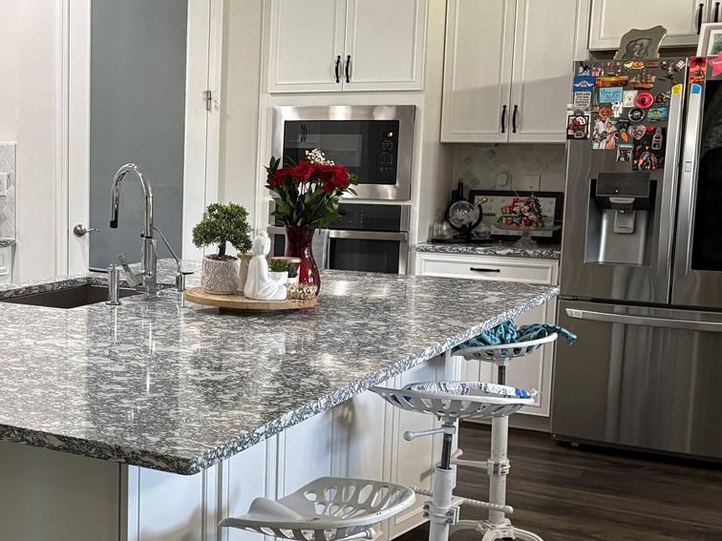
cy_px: 299
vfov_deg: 26.5
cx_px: 61
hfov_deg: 33.0
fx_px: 1147
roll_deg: -0.2
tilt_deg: -6.5
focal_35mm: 55
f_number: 1.6
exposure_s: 1/60
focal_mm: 5.96
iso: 160
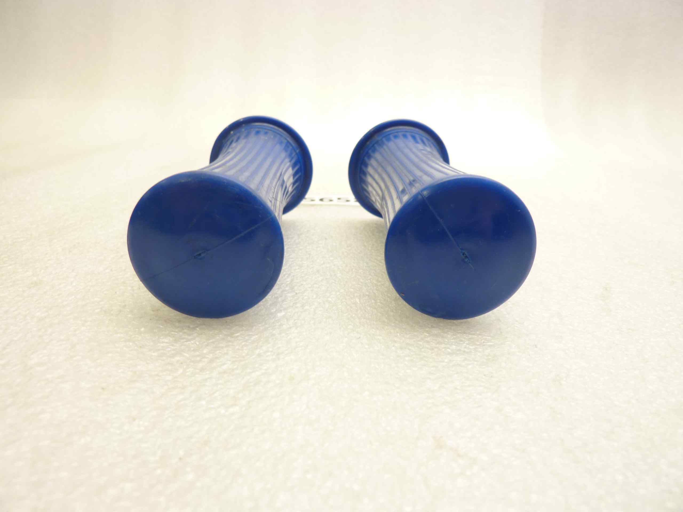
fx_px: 493
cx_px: 342
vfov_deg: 54.9
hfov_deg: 69.4
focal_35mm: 25
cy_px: 256
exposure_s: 1/10
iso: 80
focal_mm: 4.1
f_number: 3.3
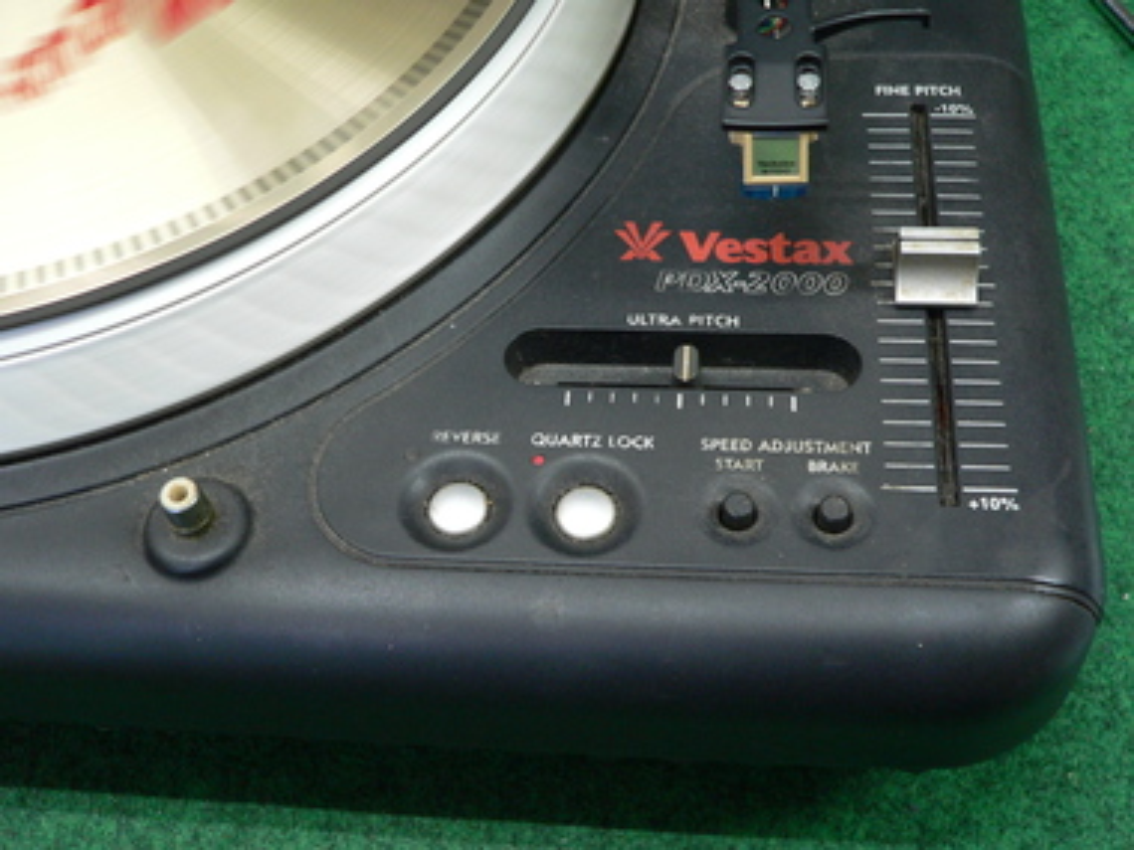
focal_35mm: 43
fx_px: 1409
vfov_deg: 33.6
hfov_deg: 43.9
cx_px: 567
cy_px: 425
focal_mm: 7.1
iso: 200
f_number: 2.8
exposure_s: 1/20
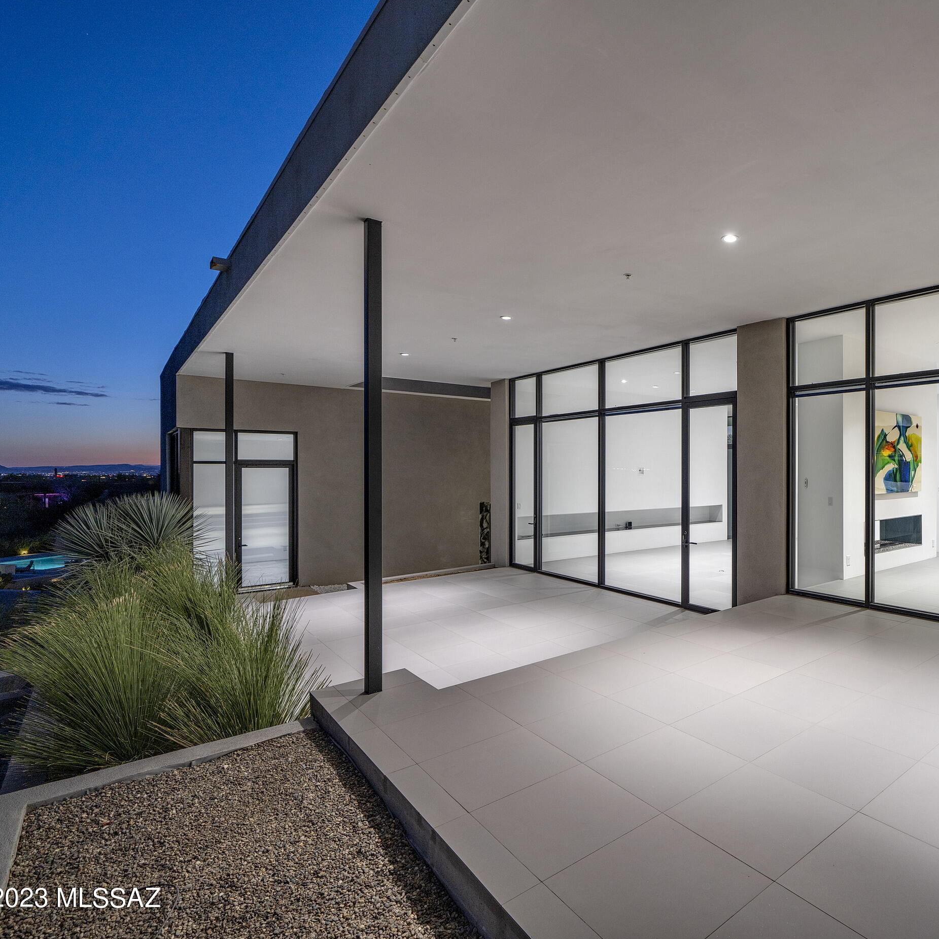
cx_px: 678
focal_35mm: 18
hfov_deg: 76.1
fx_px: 552
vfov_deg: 80.7
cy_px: 468
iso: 200
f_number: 6.3
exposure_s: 1
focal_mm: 14
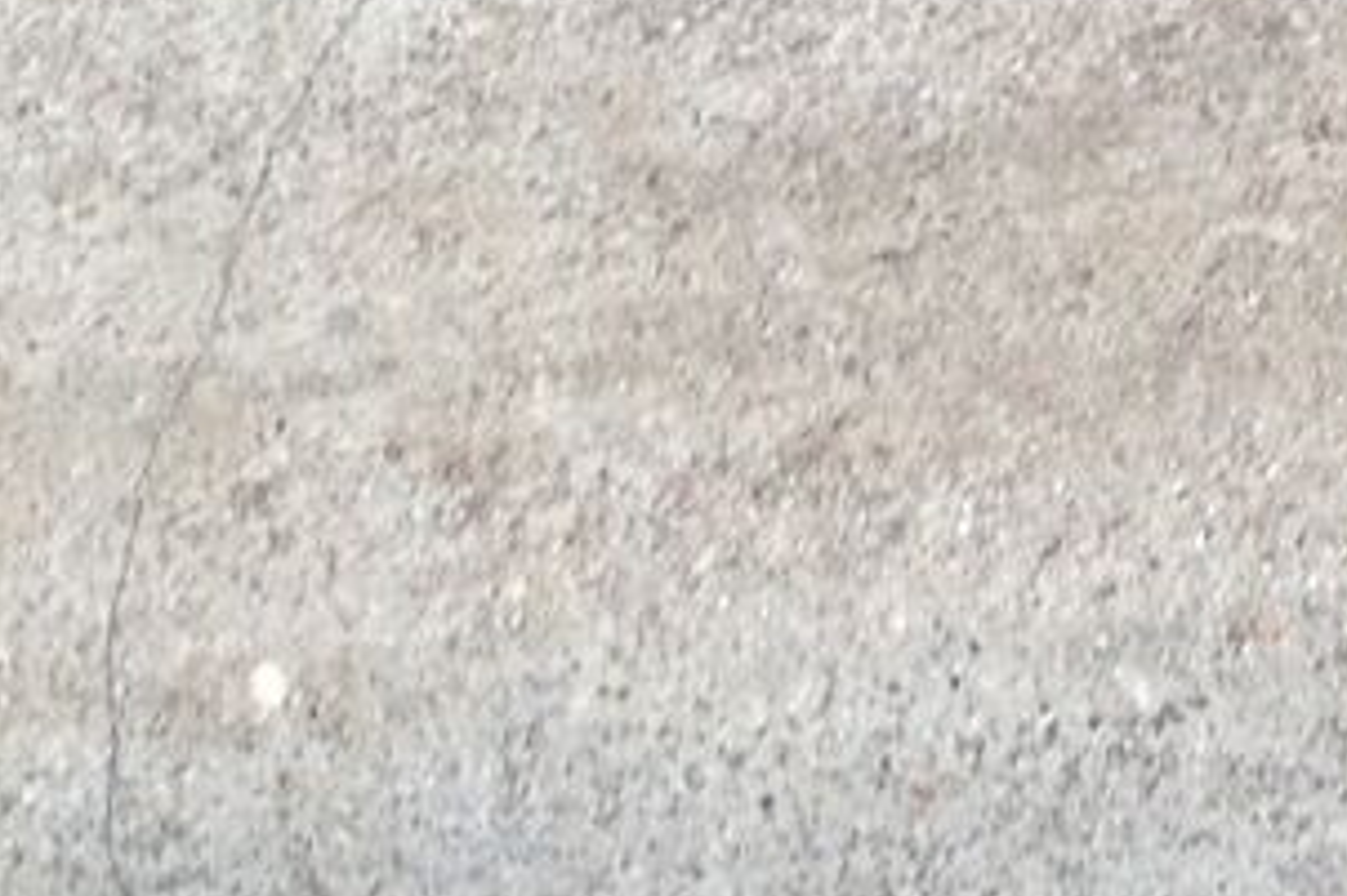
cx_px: 3586
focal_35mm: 241
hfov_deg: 7.7
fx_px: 9012
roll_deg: -0.1
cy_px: -2144
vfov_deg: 5.3
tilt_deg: -35.6
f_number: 2.4
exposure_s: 1/142
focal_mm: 4.28
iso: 50
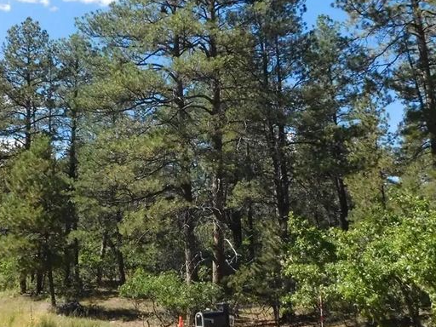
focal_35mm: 46
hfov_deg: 40.2
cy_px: 152
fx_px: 579
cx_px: 116
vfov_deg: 31.5
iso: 800
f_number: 6
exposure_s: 1/1500
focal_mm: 4
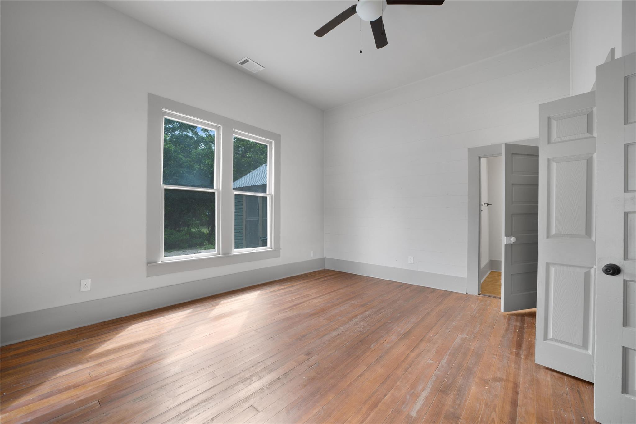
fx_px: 247
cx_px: 318
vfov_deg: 81.2
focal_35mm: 14
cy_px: 212
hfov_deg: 104.3
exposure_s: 1/2
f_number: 8
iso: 200
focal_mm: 14
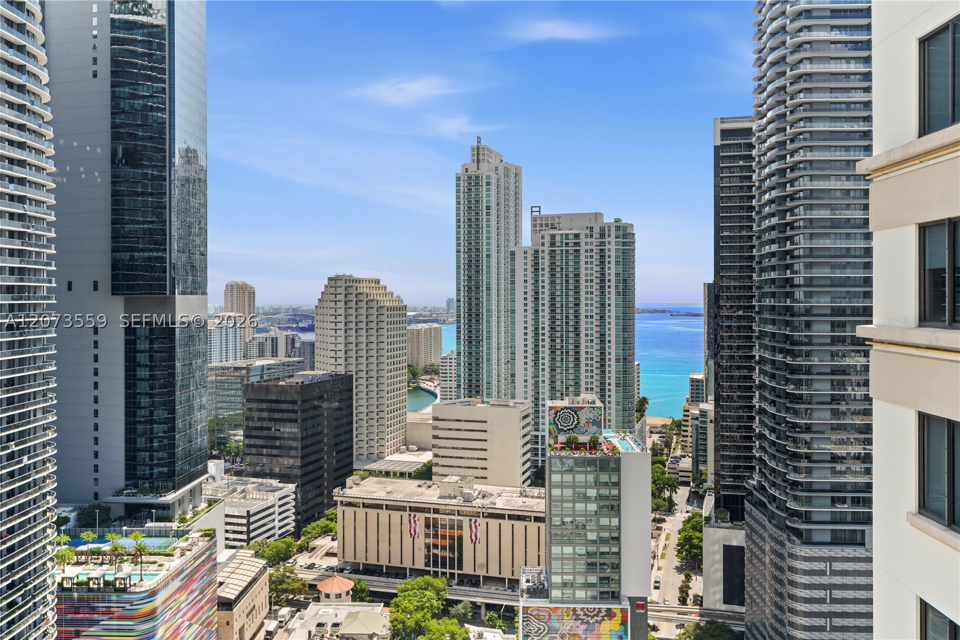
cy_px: 320
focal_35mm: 30
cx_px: 480
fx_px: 800
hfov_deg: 61.9
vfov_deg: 43.6
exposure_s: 1/400
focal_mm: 30
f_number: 9
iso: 500
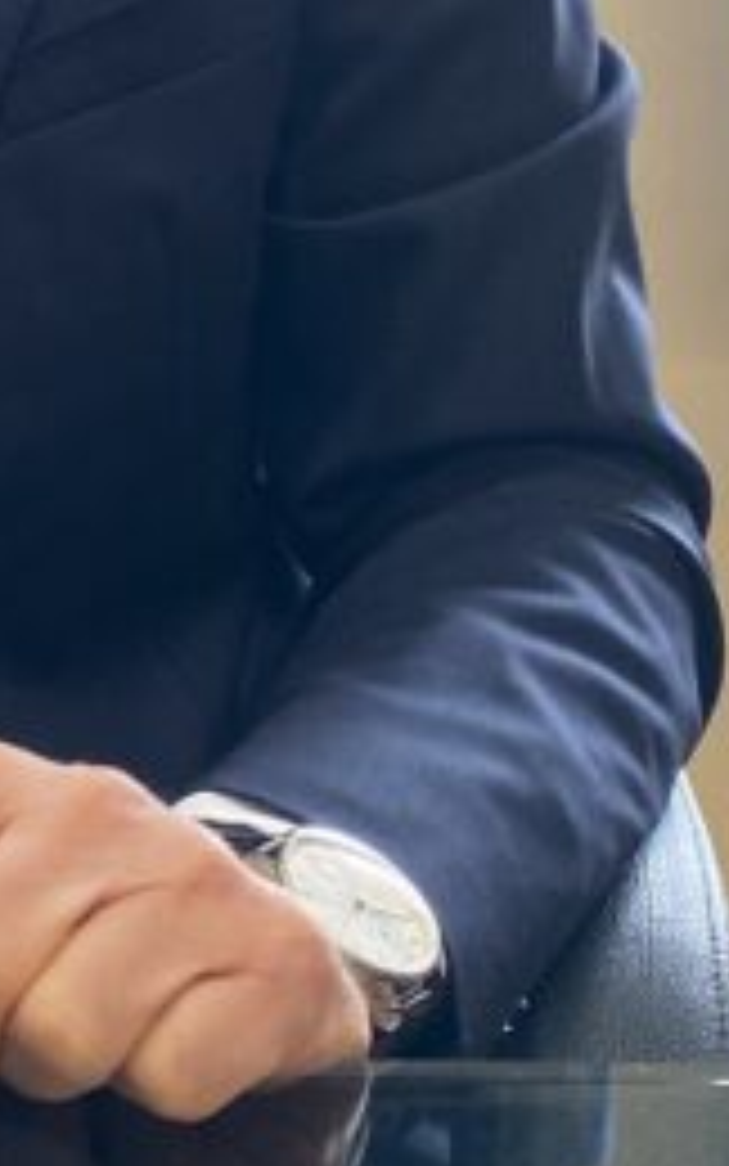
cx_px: -522
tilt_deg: -5.2
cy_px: 68
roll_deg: +0.2
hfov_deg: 11.3
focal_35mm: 109
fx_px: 3463
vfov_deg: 18.7
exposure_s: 1/100
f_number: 1.8
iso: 125
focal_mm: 4.25
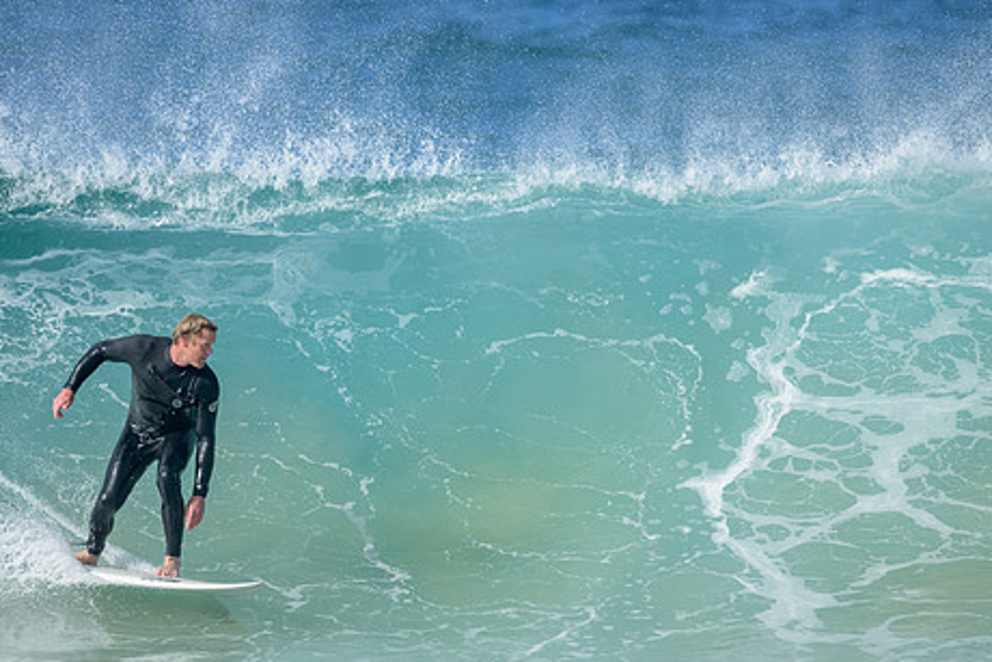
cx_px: 410
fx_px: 27811
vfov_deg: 1.4
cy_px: 374
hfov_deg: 2.0
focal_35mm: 1009
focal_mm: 800
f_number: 6.3
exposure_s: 1/2500
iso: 500
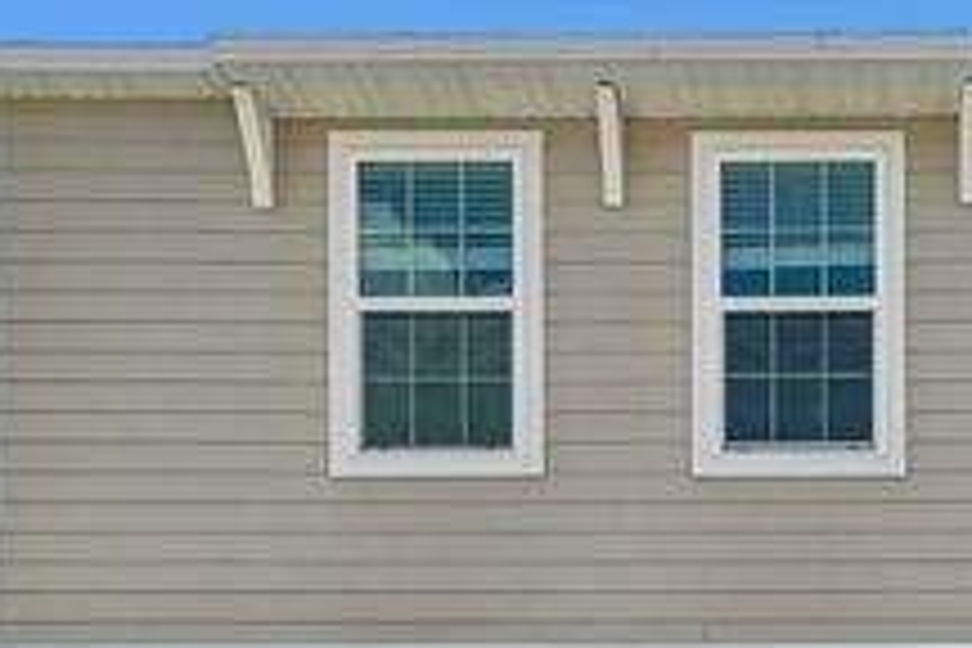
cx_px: 918
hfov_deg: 27.7
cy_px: 844
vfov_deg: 18.3
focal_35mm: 69
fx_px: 1876
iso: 1250
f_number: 8
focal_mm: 23.5
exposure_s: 1/5000
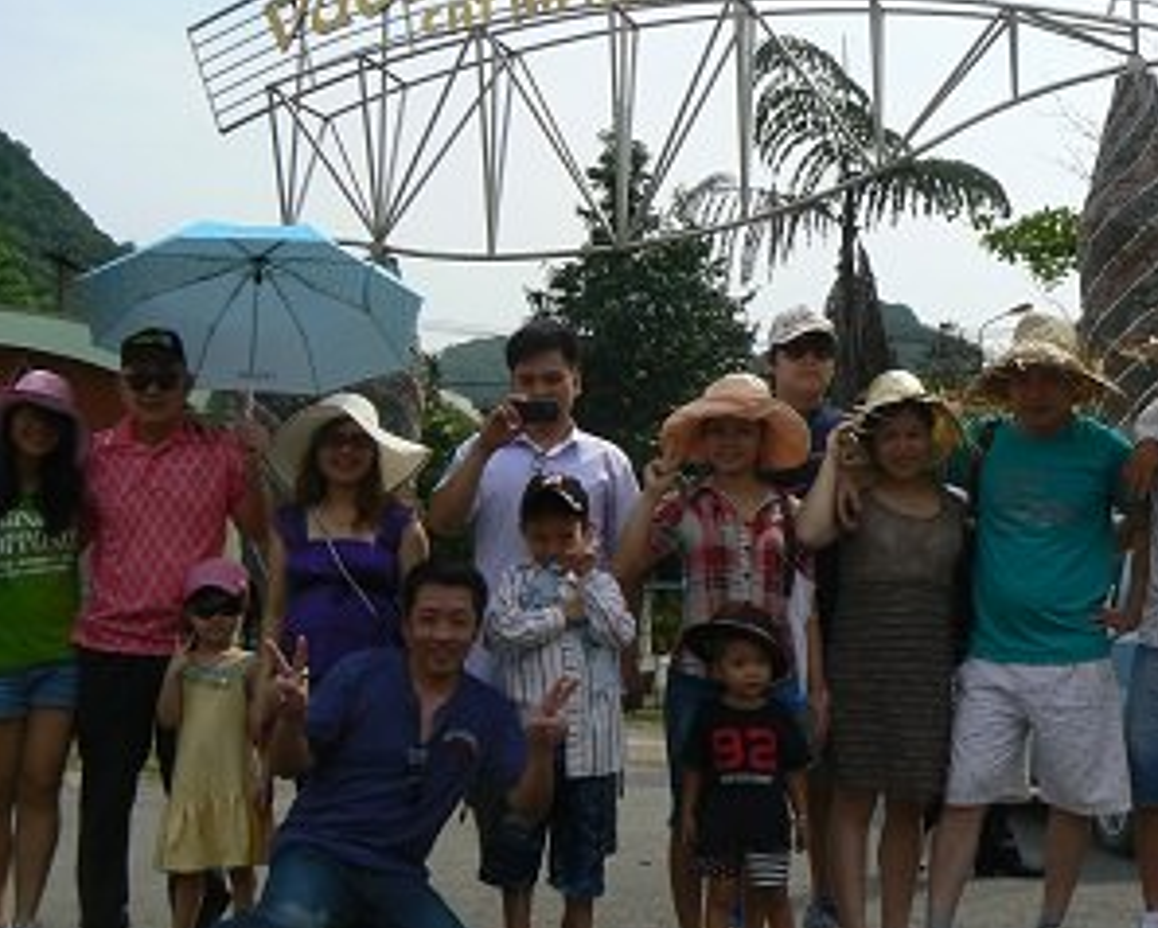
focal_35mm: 50
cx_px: 634
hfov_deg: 37.3
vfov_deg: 30.3
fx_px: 1715
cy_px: 423
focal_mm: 6
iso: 80
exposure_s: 1/400
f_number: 8
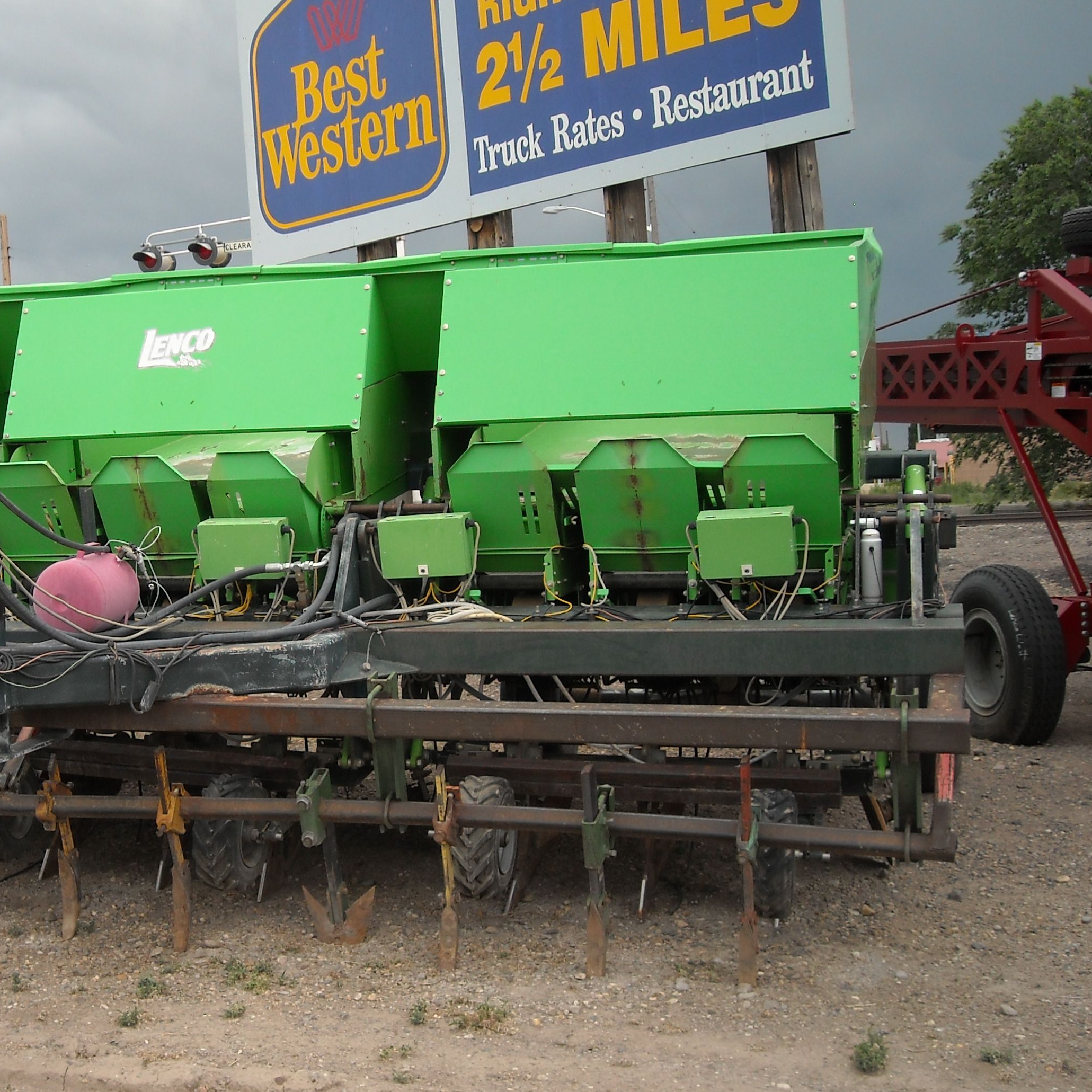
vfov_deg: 34.7
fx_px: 1749
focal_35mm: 49
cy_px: 521
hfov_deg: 33.8
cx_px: 234
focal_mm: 5.7
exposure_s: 1/458
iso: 64
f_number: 2.8
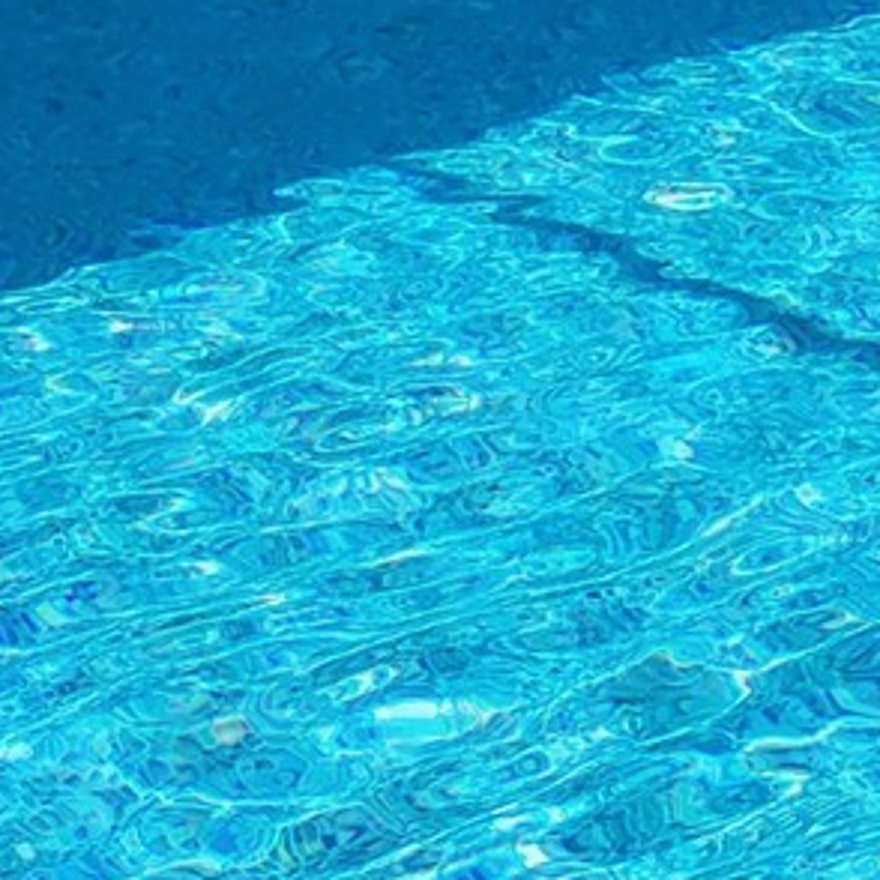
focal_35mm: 125
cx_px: 530
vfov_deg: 13.7
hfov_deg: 13.9
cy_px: -9
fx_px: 3595
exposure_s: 1/1429
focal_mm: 5.4
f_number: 1.8
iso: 40
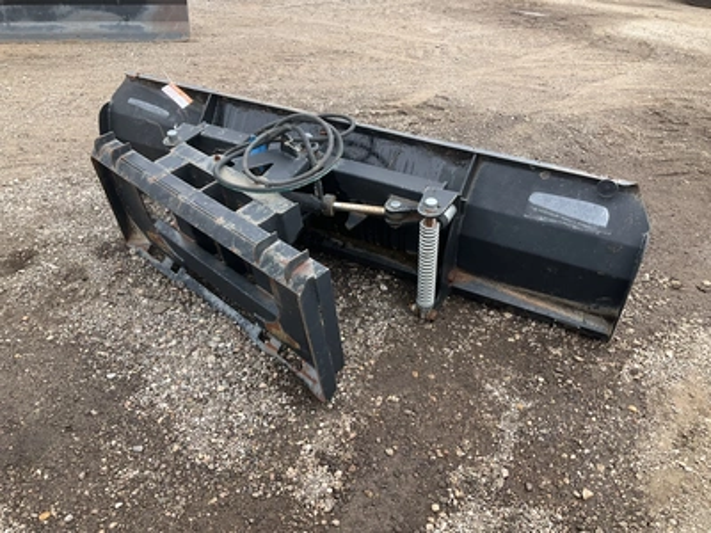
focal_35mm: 29
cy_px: 266
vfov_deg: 48.2
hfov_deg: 61.7
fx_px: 596
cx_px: 356
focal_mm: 3
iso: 25
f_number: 1.8
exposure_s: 1/406
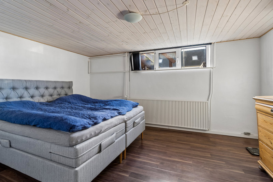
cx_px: 136
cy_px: 91
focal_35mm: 16
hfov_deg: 95.0
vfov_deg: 72.0
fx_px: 125
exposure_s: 1/10
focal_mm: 11
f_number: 8
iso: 200
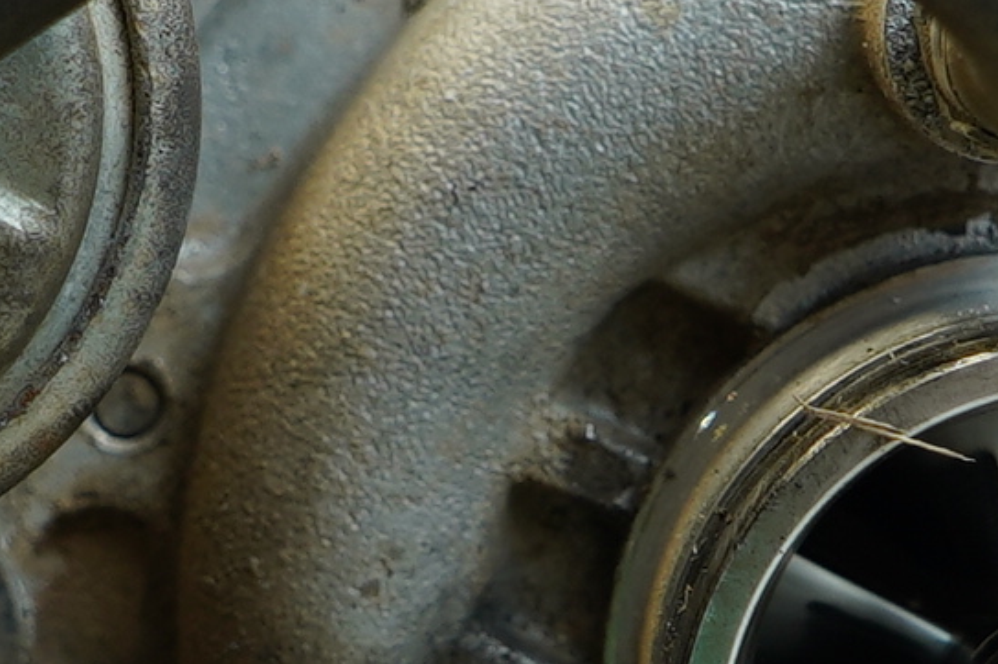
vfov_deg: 6.9
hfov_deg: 10.3
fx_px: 5513
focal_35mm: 199
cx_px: 541
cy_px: 528
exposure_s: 1/60
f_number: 4
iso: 200
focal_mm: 24
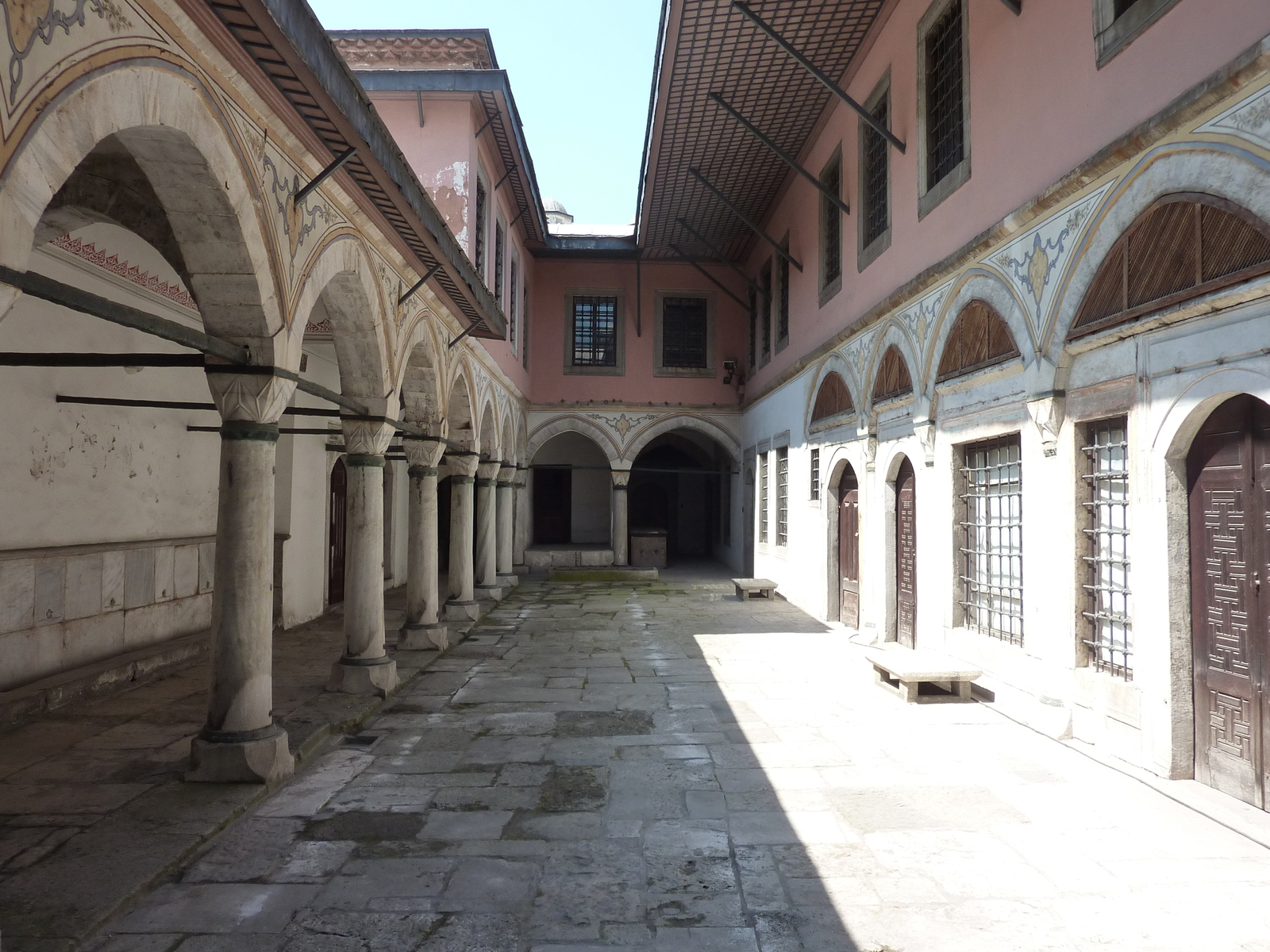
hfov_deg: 69.4
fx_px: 917
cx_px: 635
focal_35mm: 25
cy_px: 476
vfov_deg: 54.9
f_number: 4
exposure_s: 1/250
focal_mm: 4.1
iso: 125
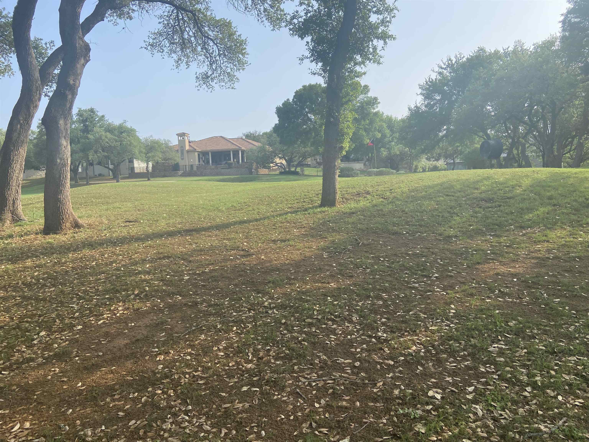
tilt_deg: -6.3
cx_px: 294
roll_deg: +0.2
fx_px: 442
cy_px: 221
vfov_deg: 53.1
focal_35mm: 26
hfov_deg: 67.3
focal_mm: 4.25
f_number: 1.8
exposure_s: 1/1377
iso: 32
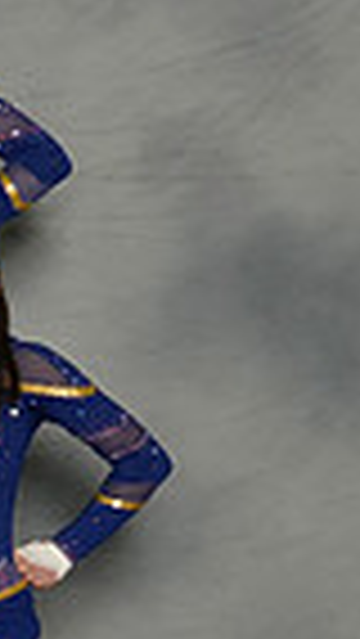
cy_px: 506
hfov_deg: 6.1
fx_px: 3051
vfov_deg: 11.9
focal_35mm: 180
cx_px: -814
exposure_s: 1/80
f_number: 8
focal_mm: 28
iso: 800
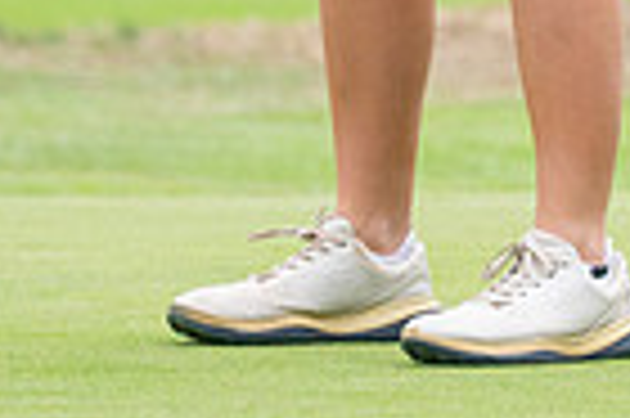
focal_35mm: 1865
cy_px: -400
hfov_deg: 1.1
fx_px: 32599
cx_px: 508
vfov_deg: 0.7
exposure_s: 1/1600
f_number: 4
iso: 500
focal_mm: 300
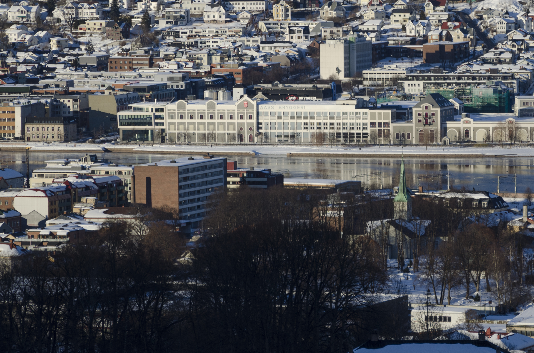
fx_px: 3980
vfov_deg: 5.1
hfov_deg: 7.7
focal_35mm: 269
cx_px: 358
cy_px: 122
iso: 100
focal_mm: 105
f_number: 5.6
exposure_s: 1/500
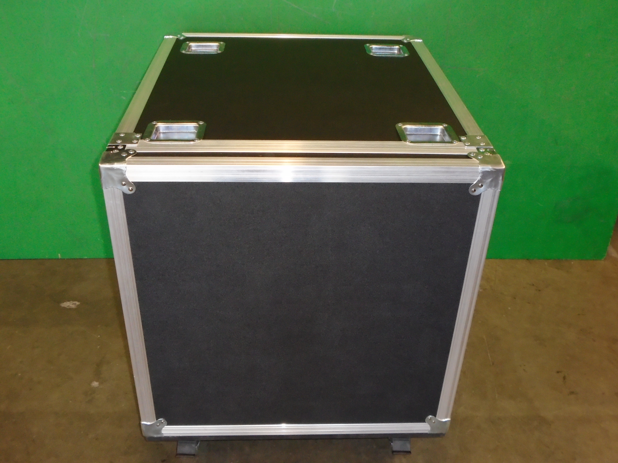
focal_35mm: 36
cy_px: 232
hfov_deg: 51.4
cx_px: 309
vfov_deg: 39.7
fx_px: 643
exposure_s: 1/40
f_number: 3.8
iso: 400
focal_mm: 6.4
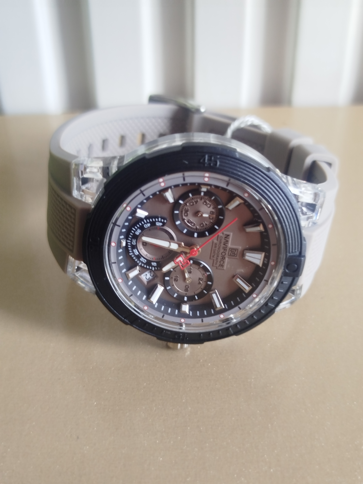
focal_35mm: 41
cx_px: 182
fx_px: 573
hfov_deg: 35.1
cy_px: 242
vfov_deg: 45.8
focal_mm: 5.31
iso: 125
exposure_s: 1/40
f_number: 1.7
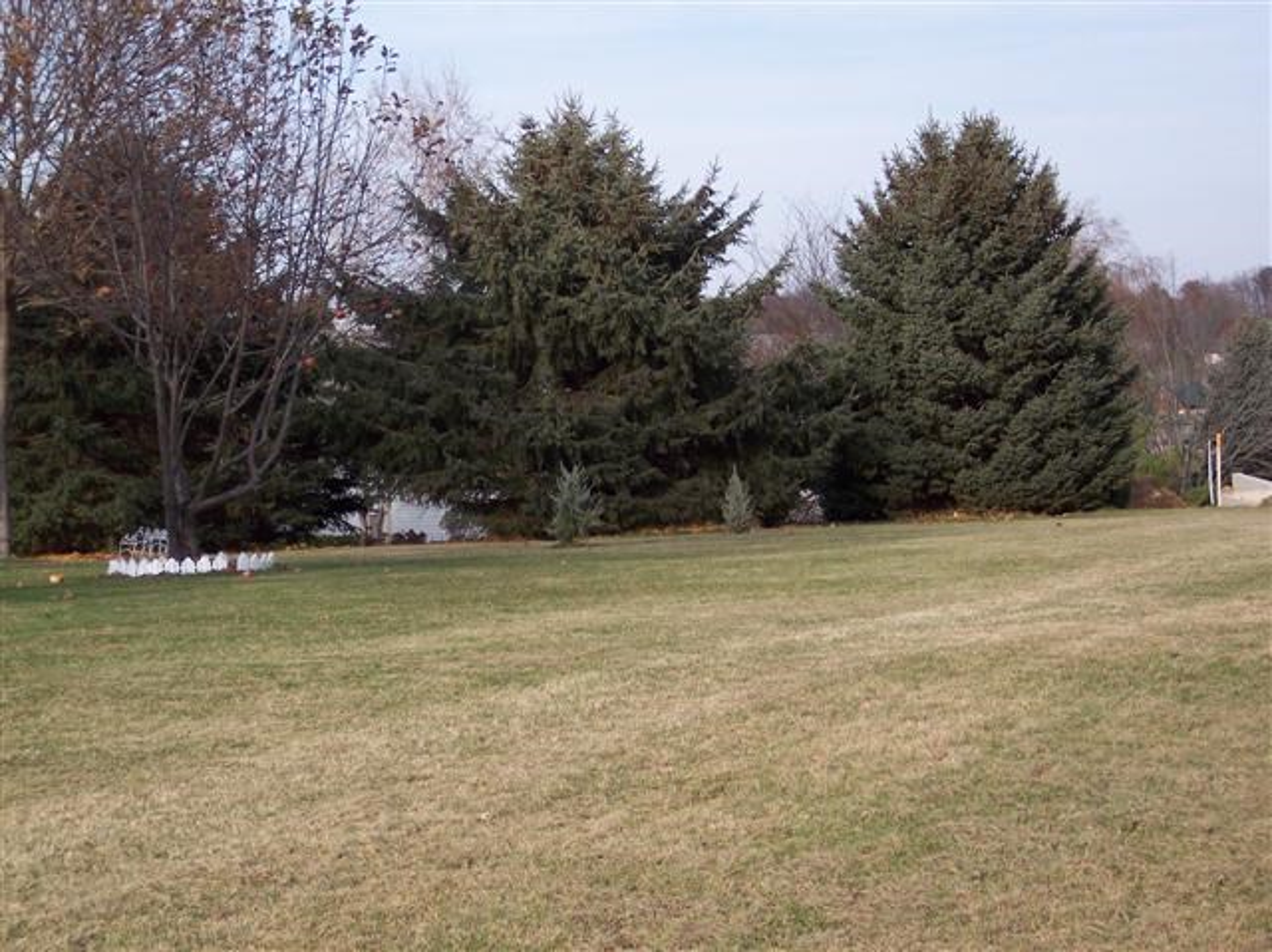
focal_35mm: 76
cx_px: 636
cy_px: 476
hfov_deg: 25.7
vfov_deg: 19.4
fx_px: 2791
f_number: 3.8
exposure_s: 1/700
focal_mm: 16
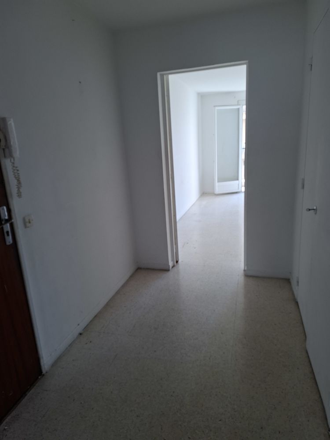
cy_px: 220
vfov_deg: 73.9
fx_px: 292
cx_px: 165
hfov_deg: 58.9
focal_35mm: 23
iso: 40
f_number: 1.8
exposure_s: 1/121
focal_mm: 5.54
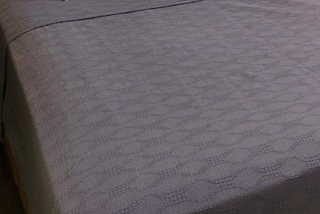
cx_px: 434
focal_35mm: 80
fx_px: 711
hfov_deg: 22.3
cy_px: -69
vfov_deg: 16.1
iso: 200
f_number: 1.8
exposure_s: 1/60
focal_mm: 5.4
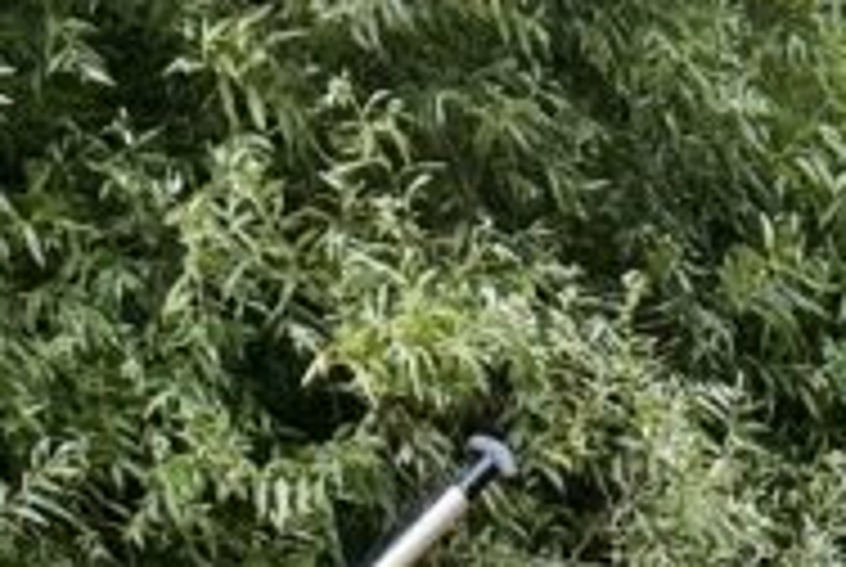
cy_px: 1980
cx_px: 1395
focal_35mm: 130
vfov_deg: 8.1
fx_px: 3060
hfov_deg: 14.3
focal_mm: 2.69
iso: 25
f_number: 1.9
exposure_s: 1/153
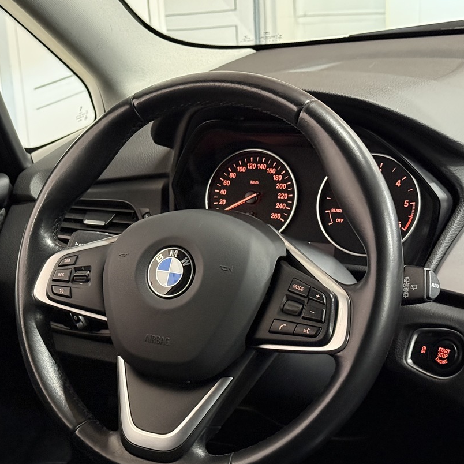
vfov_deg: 22.7
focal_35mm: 76
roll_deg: +5.8
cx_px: 72
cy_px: 262
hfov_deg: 22.4
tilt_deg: -17.9
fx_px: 1153
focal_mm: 6.76
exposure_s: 1/30
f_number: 1.78
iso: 500
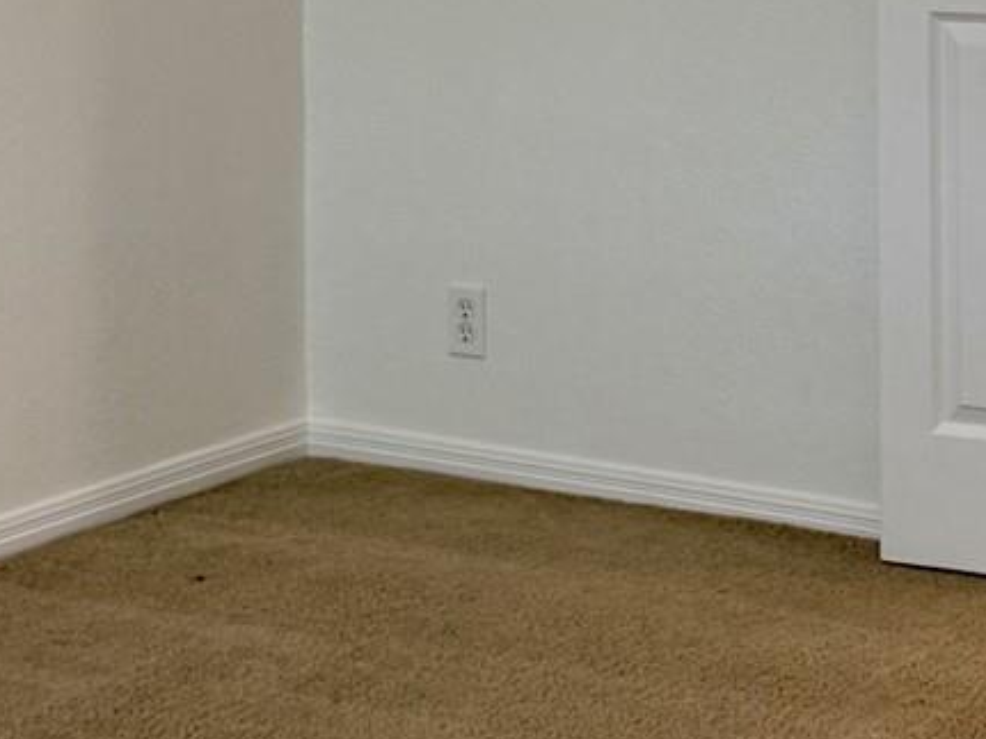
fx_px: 3246
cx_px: 627
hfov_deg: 17.2
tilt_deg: -2.0
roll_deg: -0.9
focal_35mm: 114
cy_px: -235
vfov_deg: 12.6
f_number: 1.78
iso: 125
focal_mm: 6.76
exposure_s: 1/120
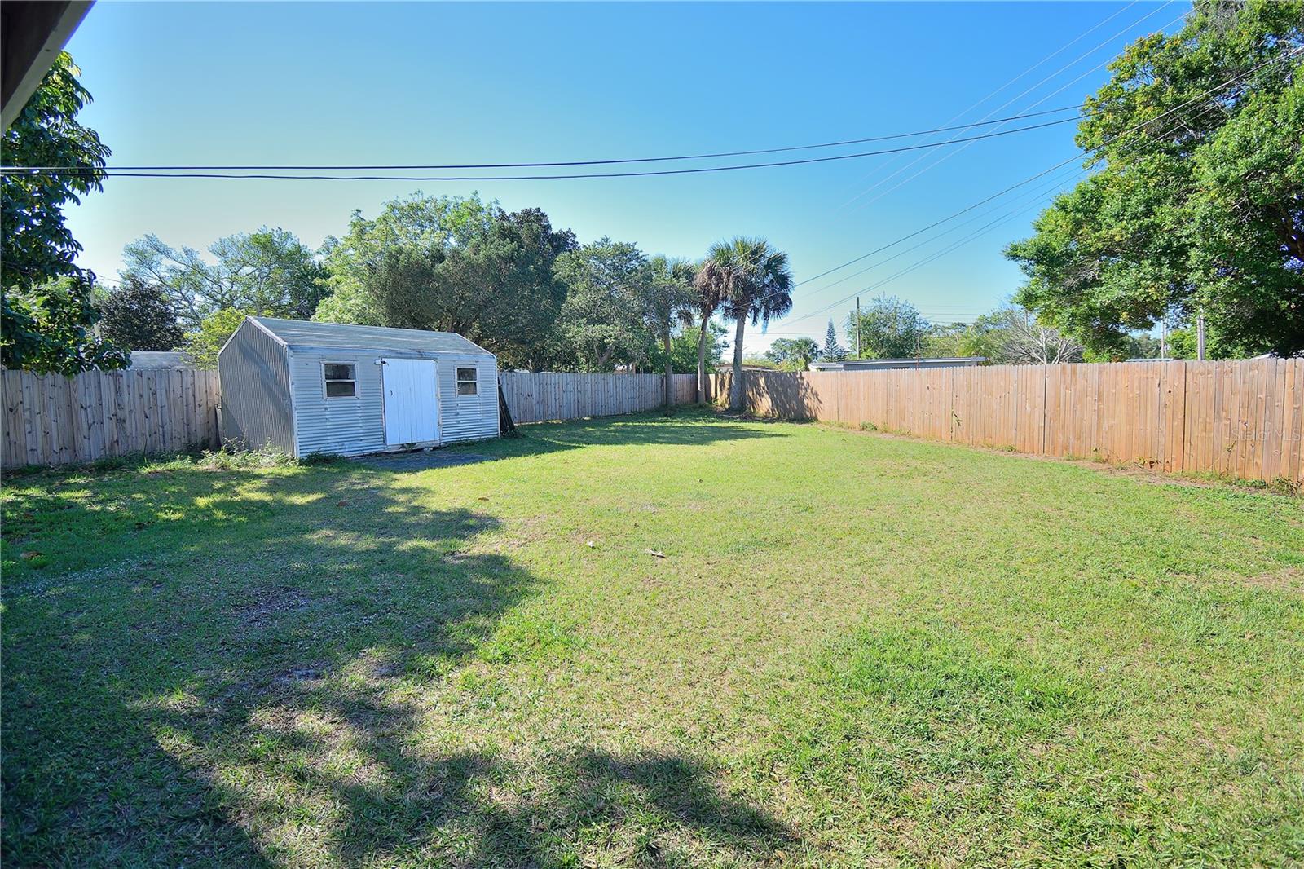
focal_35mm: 15
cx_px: 652
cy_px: 434
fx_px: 543
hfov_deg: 100.4
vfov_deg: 77.3
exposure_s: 1/320
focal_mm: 10
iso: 200
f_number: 4.5
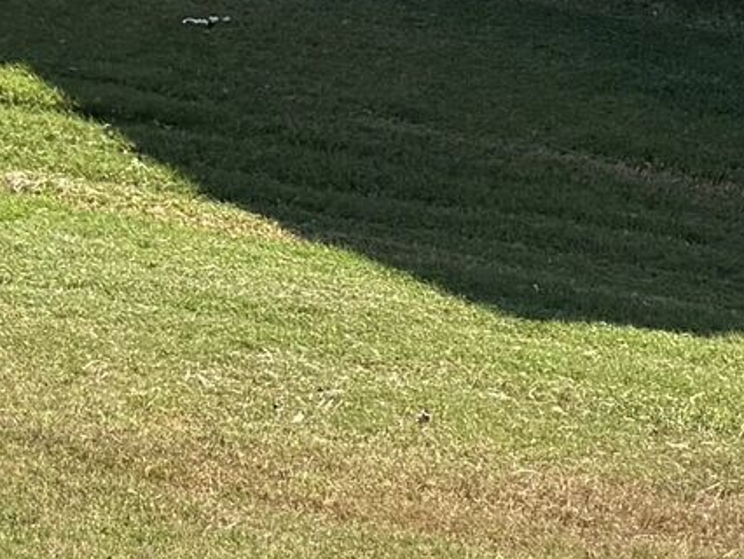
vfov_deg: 8.2
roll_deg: -0.5
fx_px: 3720
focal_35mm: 173
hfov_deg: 11.4
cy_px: -487
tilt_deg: -9.5
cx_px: 126
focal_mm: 6.76
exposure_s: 1/2525
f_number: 1.78
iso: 100
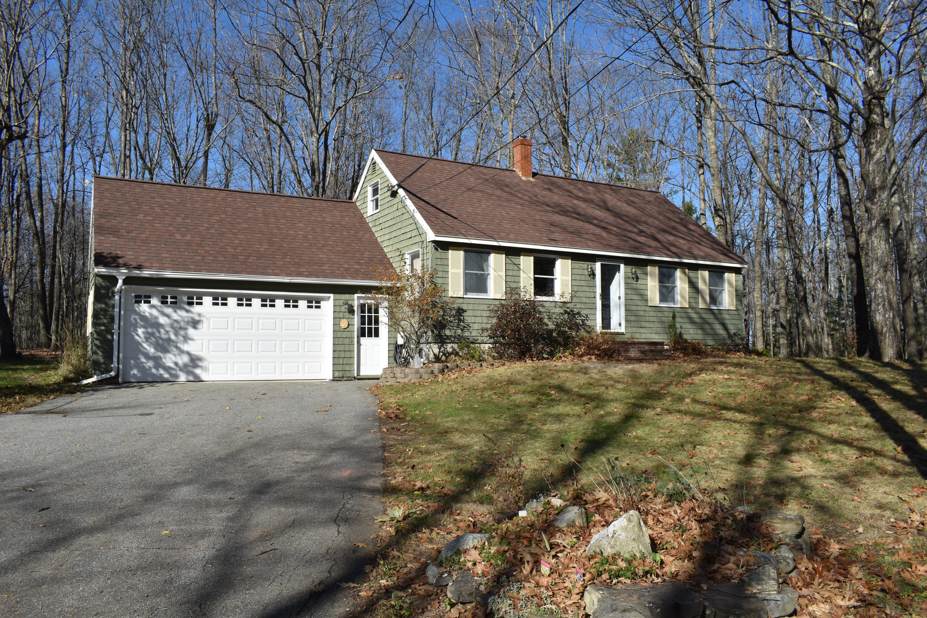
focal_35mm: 27
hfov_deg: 67.4
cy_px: 309
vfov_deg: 47.9
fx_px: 695
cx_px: 464
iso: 100
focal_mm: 18
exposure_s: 1/320
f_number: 9
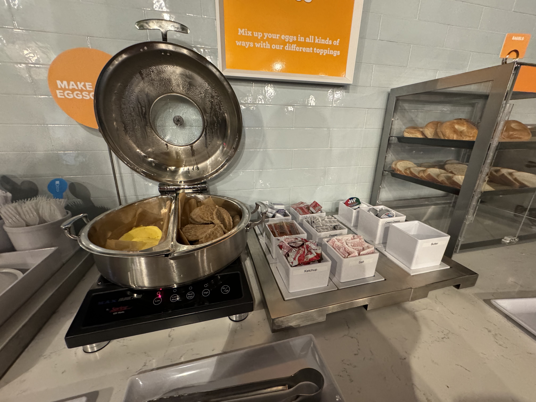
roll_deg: -0.7
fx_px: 217
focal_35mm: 14
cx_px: 268
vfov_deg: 85.7
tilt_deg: -20.1
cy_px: 201
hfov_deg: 102.1
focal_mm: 2.22
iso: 1000
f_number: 2.2
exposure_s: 1/60
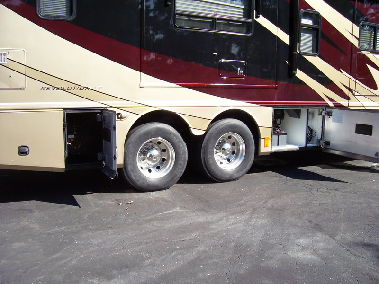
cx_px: 190
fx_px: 372
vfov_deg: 41.8
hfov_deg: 54.0
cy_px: 142
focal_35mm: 34
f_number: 2.7
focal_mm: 5.6
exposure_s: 1/750
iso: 80
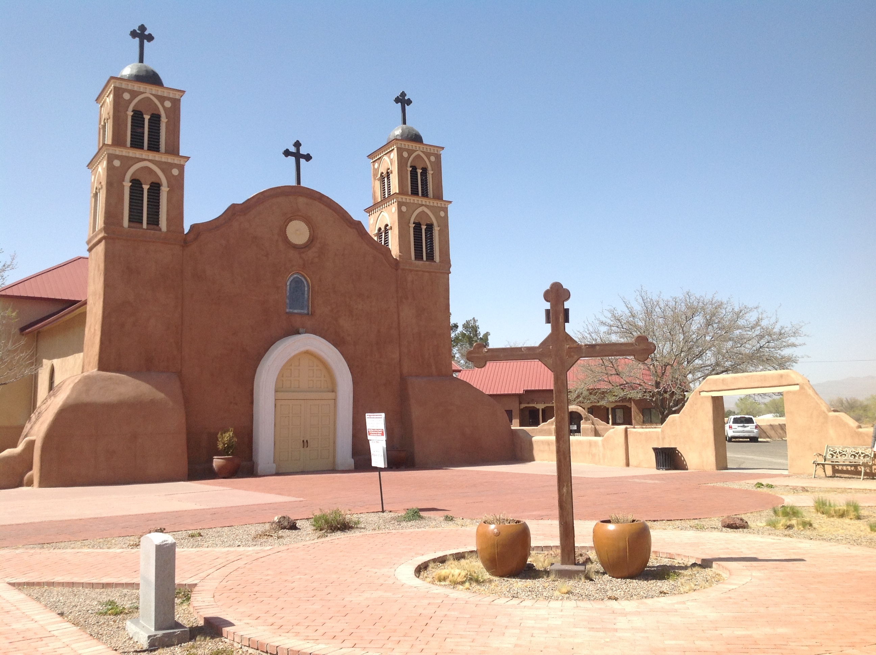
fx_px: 884
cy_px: 328
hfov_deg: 52.7
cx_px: 438
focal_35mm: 35
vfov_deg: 40.6
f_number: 2.4
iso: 50
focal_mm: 4.28
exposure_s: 1/1681
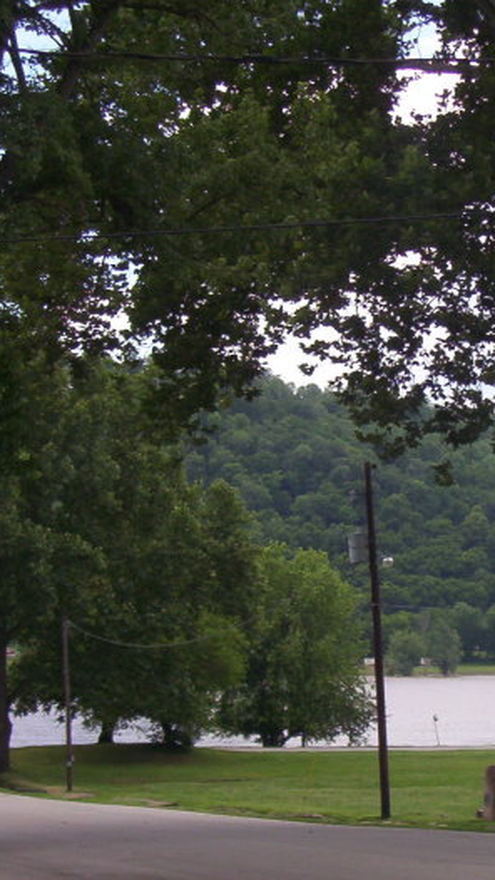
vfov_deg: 22.9
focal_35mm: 93
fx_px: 2169
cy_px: 440
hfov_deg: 12.9
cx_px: 445
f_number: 3.54
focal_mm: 9.98
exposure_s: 1/654
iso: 100
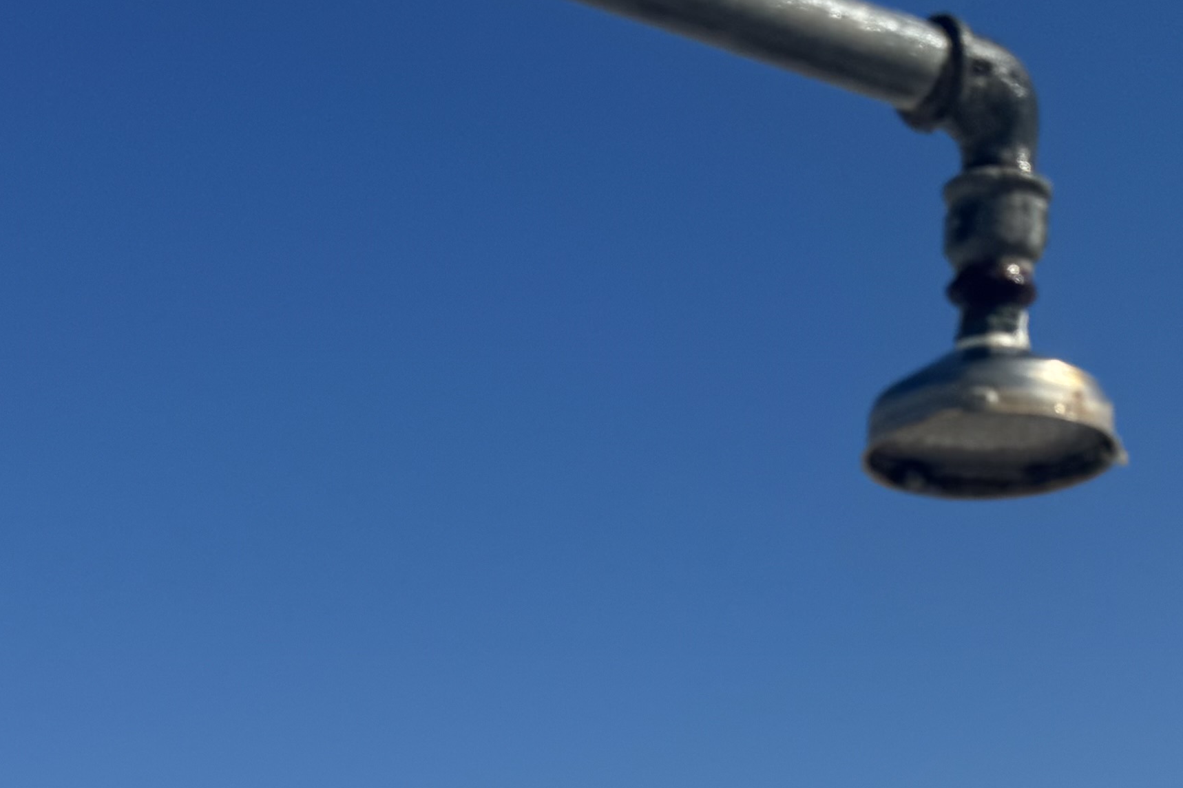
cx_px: 660
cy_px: 933
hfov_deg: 24.5
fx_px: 2727
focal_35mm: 83
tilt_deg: +9.3
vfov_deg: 15.9
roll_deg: +1.5
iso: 80
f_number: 1.78
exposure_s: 1/9009
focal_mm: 6.76
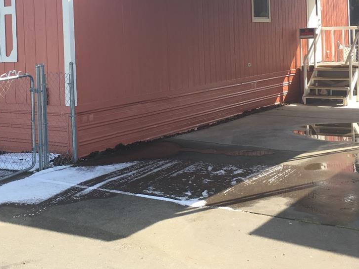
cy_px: 52
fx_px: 622
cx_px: 105
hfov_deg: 31.8
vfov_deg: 24.0
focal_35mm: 60
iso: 25
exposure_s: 1/295
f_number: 2.2
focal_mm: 4.15
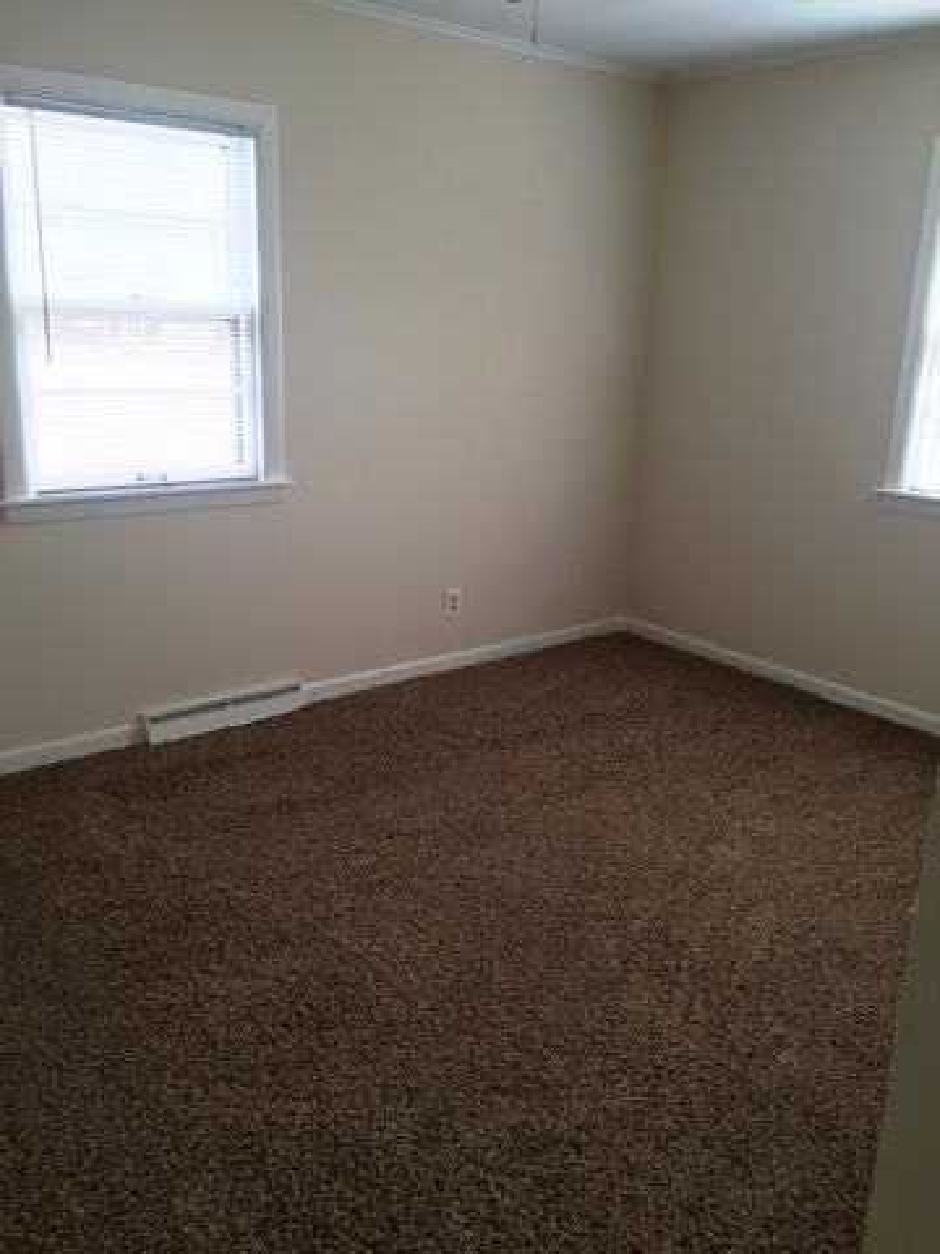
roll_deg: -2.1
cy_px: 627
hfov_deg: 48.2
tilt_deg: -15.1
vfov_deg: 61.7
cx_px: 470
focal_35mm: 29
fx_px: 1050
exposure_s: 1/60
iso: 40
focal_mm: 4.15
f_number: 2.2
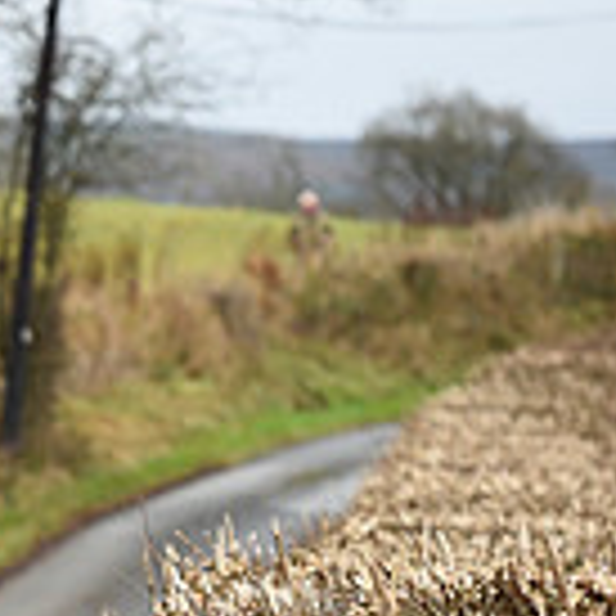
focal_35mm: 521
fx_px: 10489
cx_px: -598
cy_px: 643
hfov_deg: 3.3
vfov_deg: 3.4
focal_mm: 145
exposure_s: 1/1000
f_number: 3.5
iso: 900
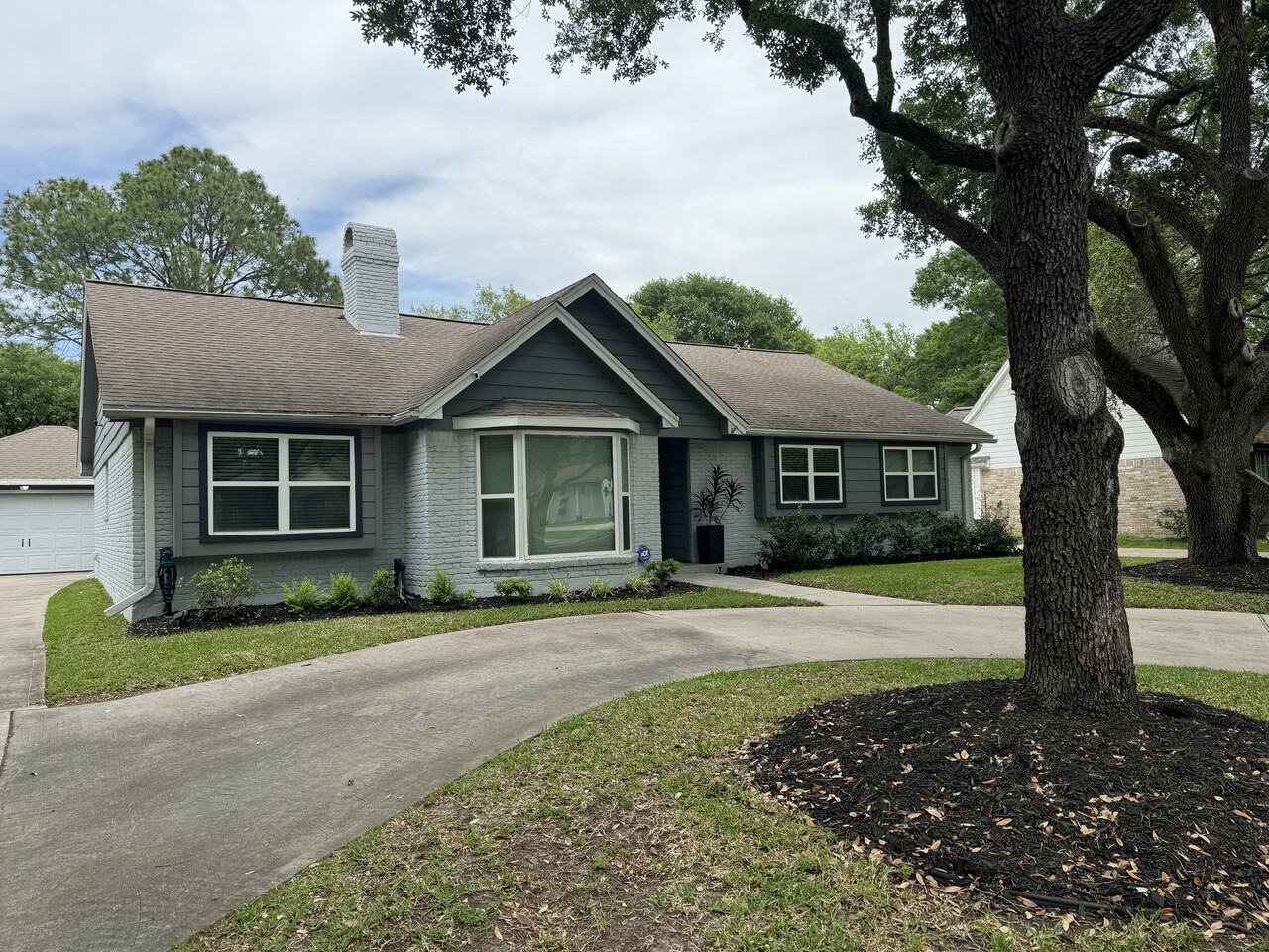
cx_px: 634
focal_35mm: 24
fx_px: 880
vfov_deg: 56.8
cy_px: 476
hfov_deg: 71.6
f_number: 1.78
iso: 80
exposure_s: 1/1980
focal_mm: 6.76
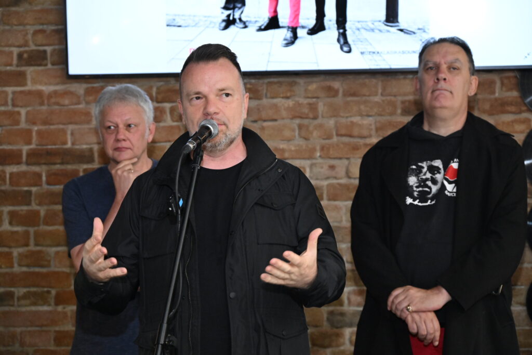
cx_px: 266
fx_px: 1330
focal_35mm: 90
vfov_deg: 15.2
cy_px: 178
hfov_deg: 22.6
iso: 6400
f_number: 6.3
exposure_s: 1/160
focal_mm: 90
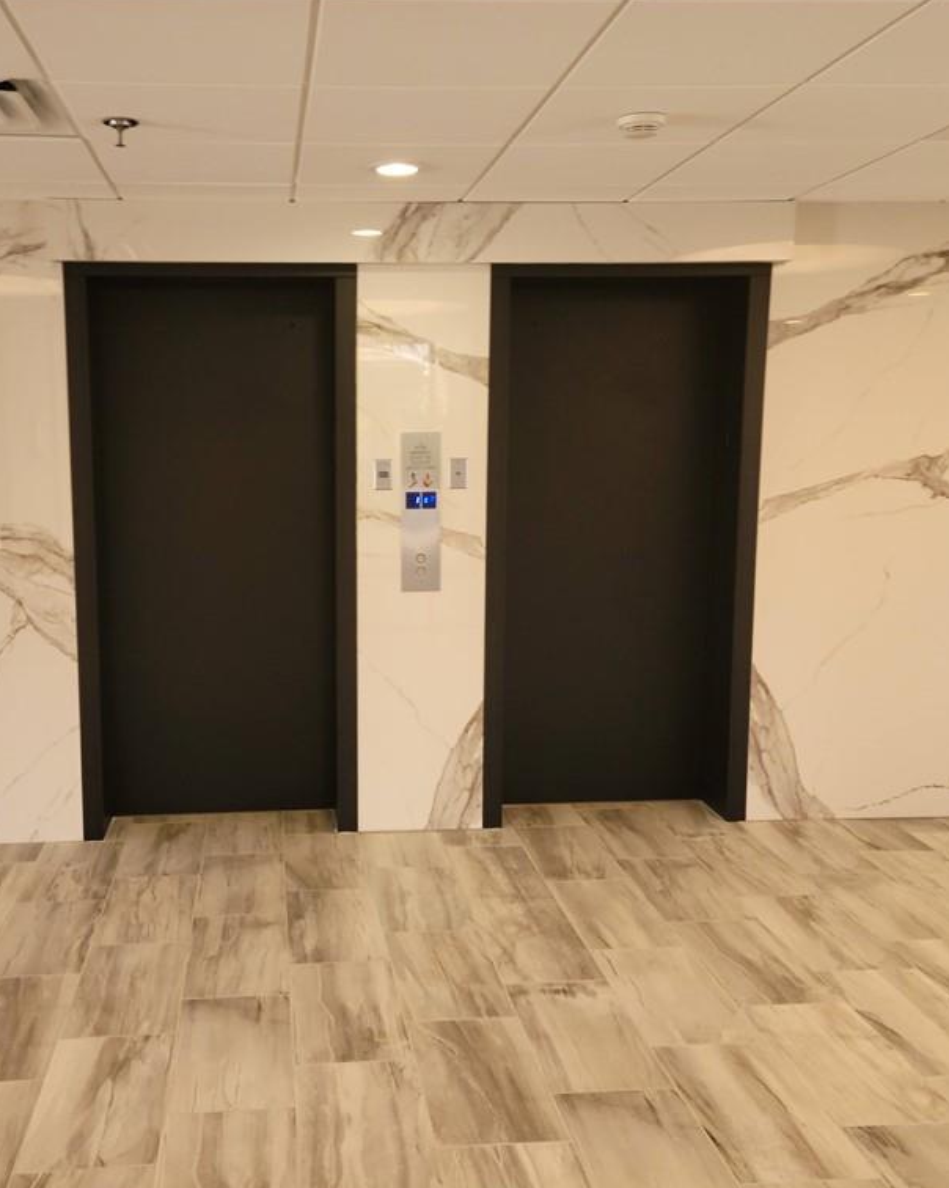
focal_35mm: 37
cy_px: 596
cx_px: 342
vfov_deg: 49.1
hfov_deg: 39.8
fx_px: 1300
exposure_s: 1/59
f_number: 2
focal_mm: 5.9
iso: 200
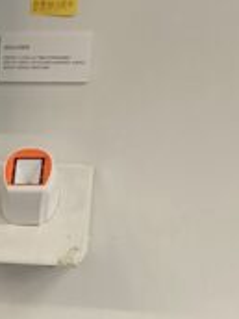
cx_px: -452
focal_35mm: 167
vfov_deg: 11.5
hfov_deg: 7.8
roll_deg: +1.4
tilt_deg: -16.8
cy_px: 427
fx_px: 1537
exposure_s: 1/60
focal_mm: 3.99
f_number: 1.8
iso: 160
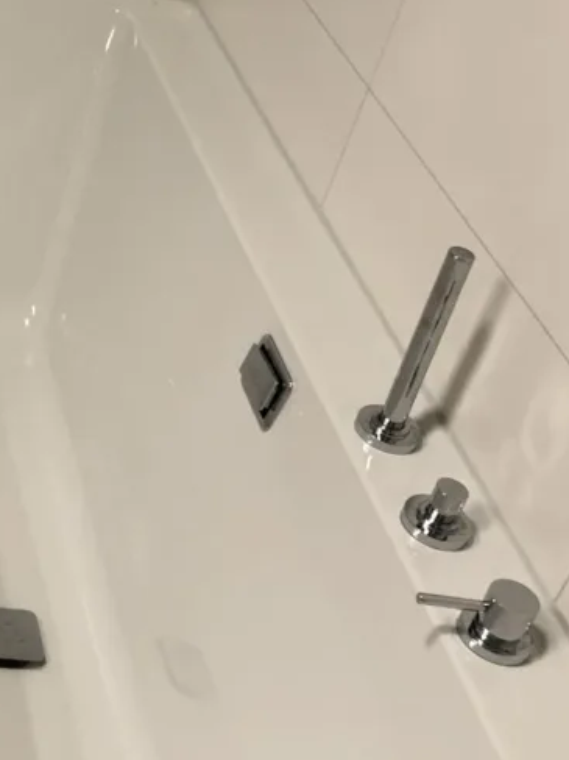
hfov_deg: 20.4
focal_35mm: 69
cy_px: 261
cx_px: -48
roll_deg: -12.7
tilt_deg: -32.5
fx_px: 1513
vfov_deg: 28.0
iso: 32
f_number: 1.8
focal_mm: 4
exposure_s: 1/20
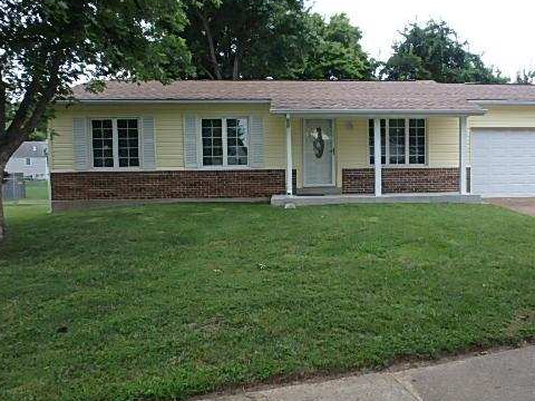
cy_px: 198
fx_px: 433
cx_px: 322
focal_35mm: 28
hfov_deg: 62.9
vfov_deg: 49.7
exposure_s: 1/60
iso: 125
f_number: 3.5
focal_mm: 3.7
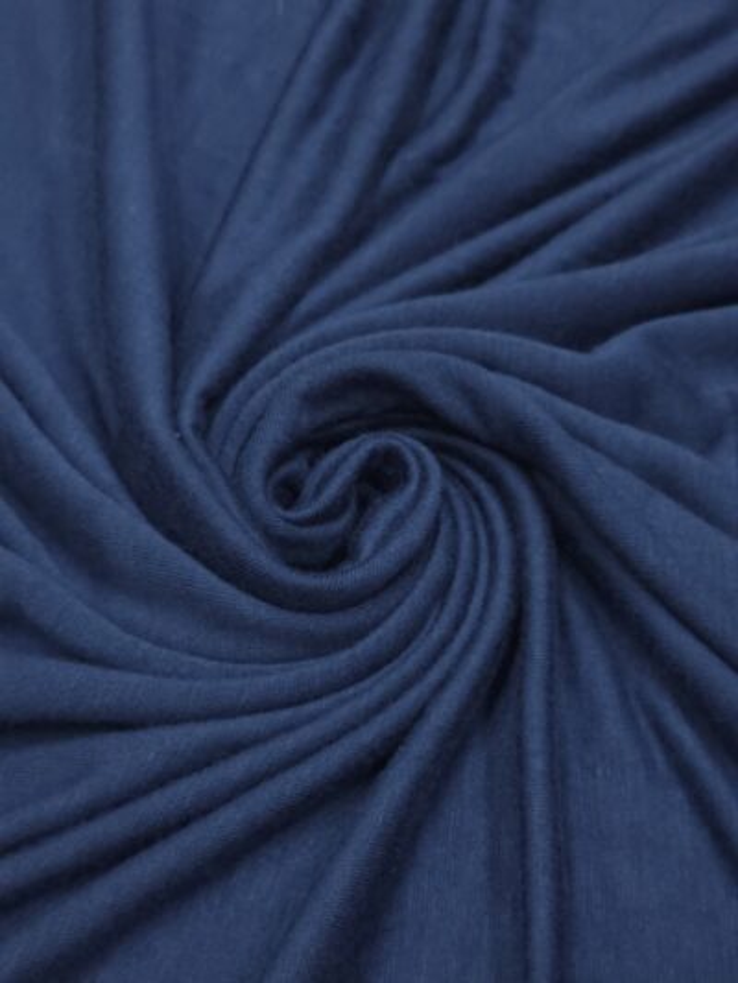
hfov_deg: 21.3
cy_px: 492
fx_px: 1961
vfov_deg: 28.2
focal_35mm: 69
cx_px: 369
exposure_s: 1/100
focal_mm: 7.9
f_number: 2.4
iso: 250
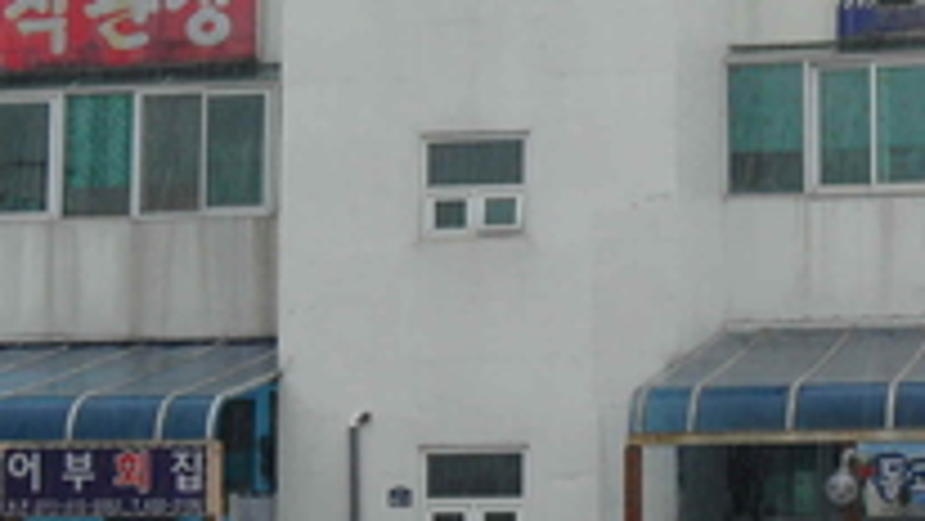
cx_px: 674
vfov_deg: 11.4
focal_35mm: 106
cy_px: 308
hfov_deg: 20.0
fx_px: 2601
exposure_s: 1/180
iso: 80
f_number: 3.6
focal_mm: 6.5
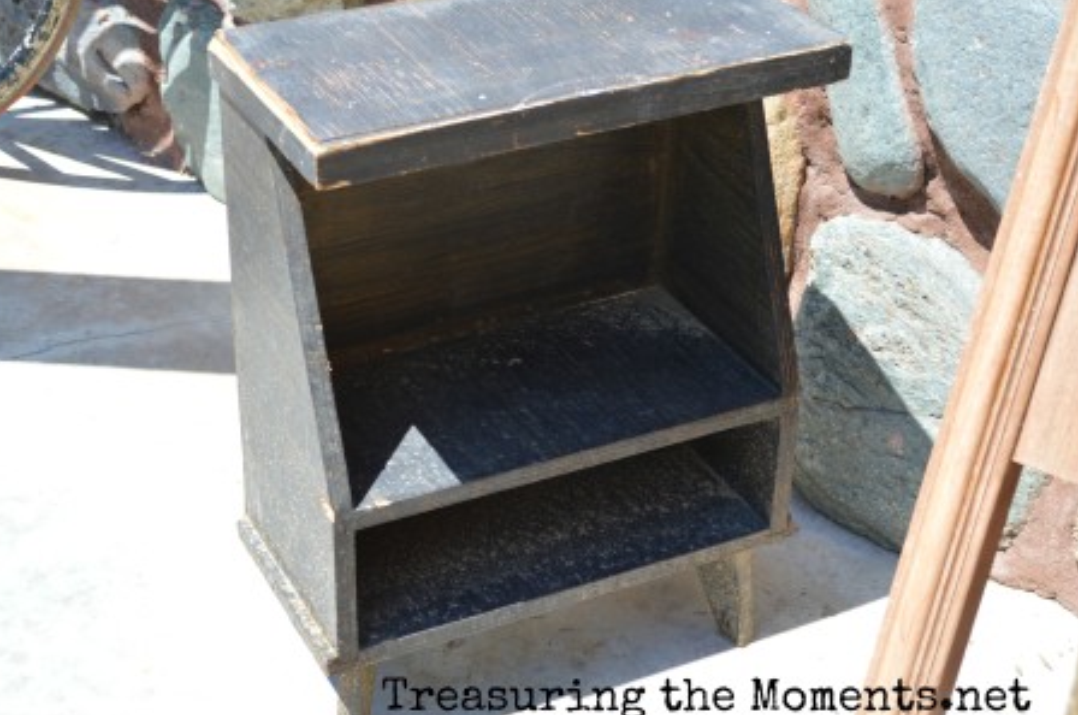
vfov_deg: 20.2
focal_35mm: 67
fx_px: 2003
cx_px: 525
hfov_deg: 30.1
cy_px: 344
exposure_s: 1/160
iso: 100
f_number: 6.3
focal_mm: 40
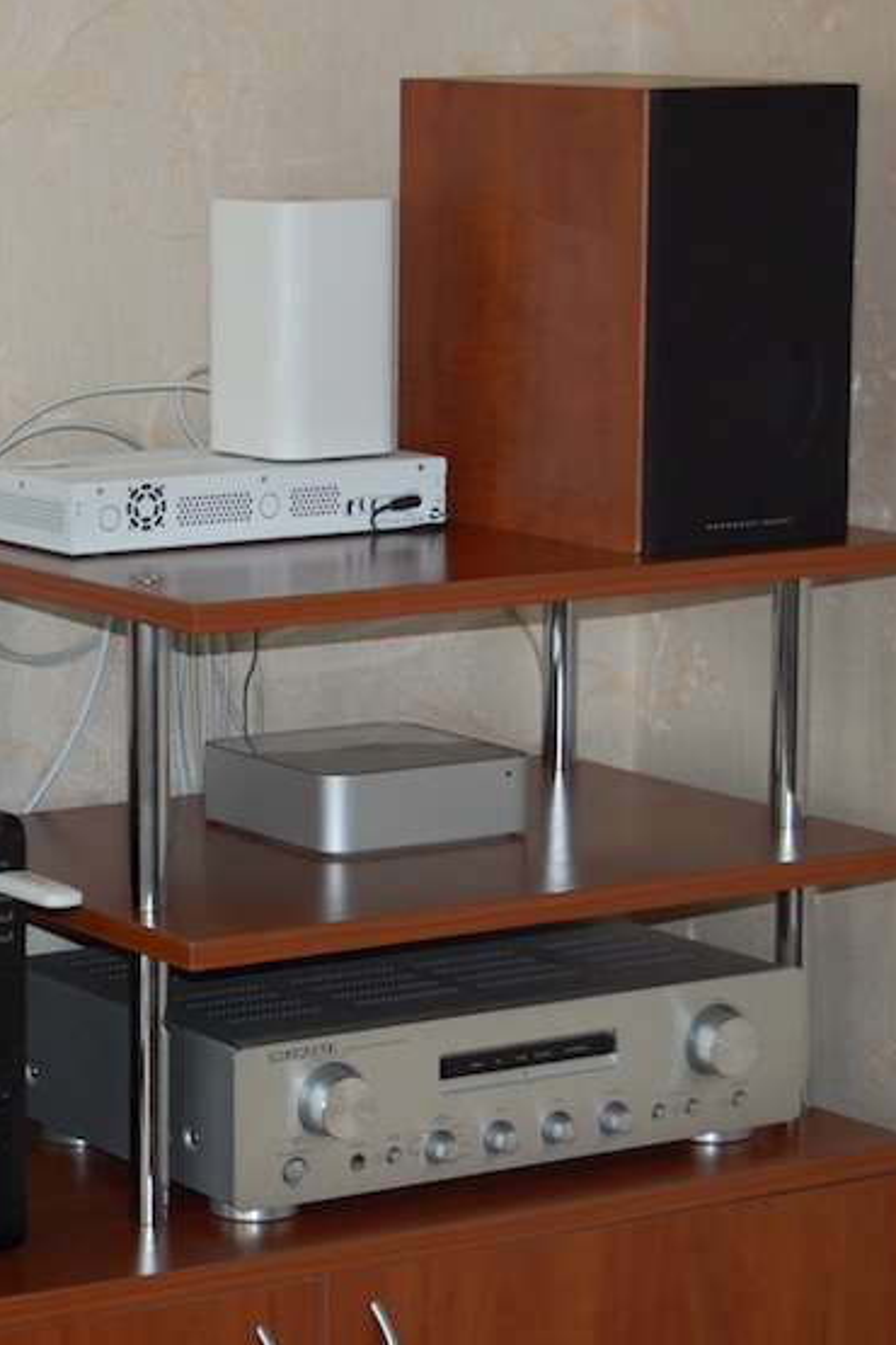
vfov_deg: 16.4
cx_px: -36
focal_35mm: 125
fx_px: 4657
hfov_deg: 10.9
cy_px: 670
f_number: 5.6
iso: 400
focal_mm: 55
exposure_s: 1/60
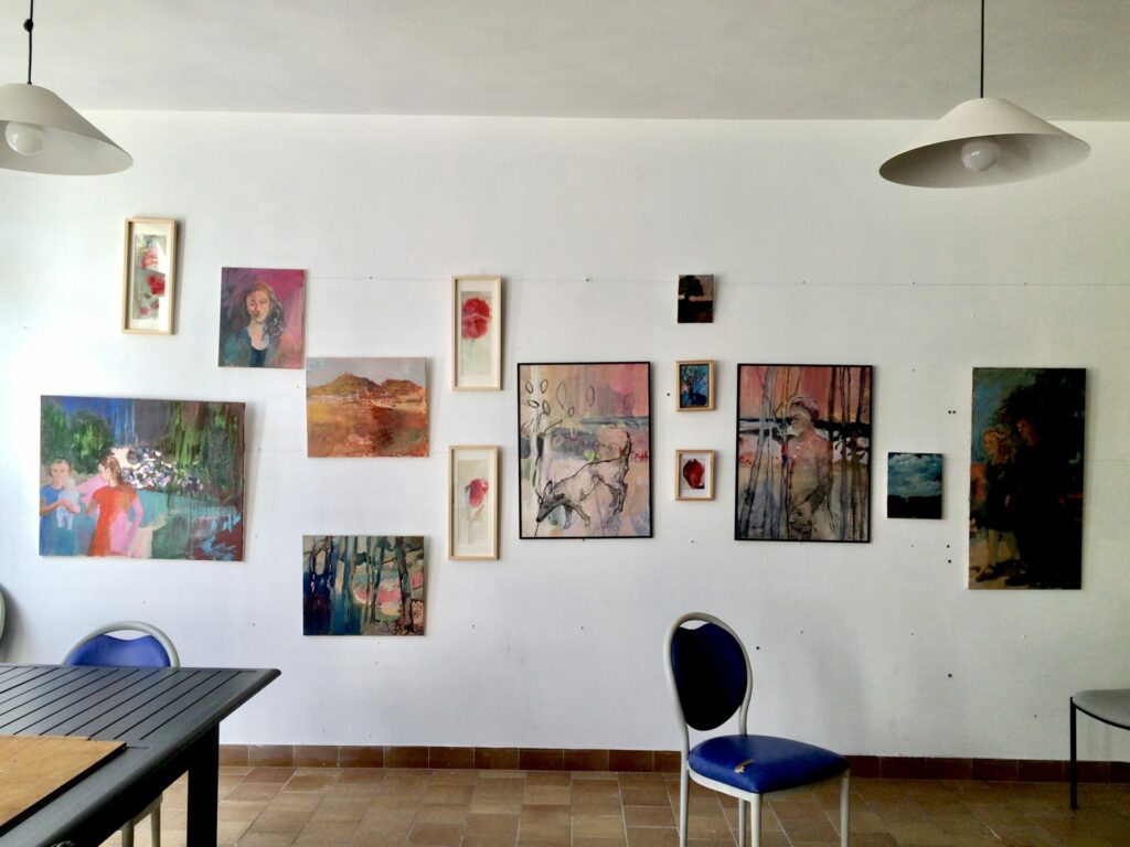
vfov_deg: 48.2
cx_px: 565
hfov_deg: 61.7
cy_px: 424
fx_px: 947
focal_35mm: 29
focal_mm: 4.15
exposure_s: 1/126
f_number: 2.2
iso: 32
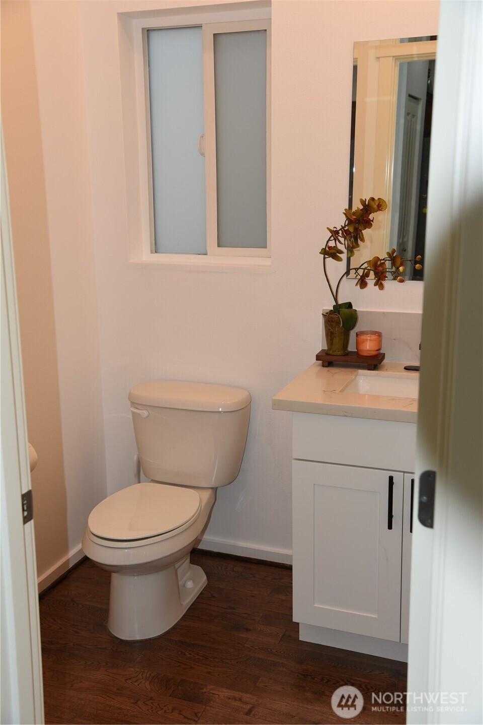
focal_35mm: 38
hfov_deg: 35.1
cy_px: 362
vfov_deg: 50.7
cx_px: 242
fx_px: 764
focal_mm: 38
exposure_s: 1/60
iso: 500
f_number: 5
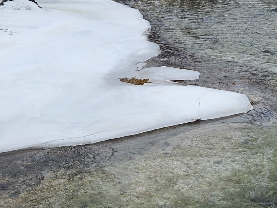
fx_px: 704
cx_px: 197
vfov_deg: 16.7
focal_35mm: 88
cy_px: 56
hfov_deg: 22.1
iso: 20
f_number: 1.8
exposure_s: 1/654
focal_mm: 5.4
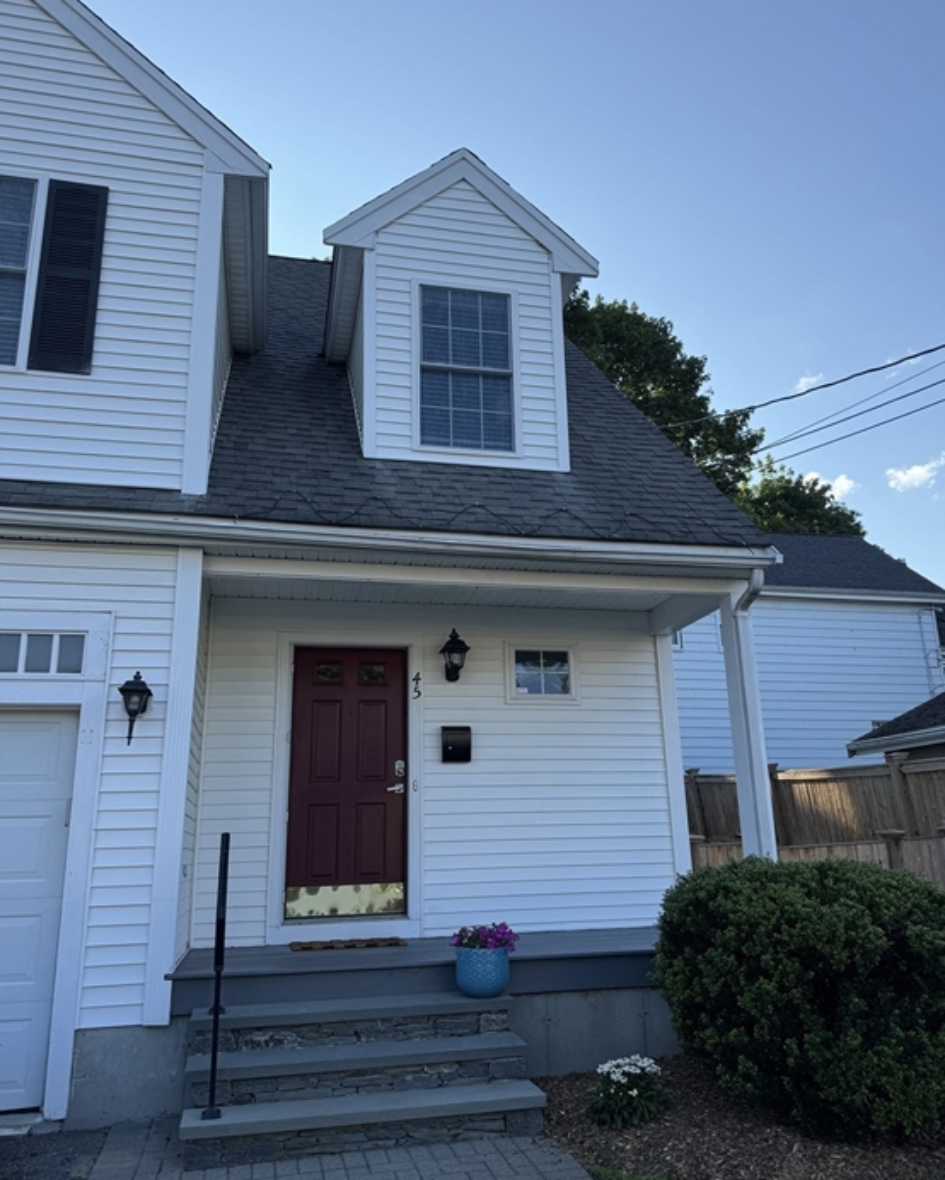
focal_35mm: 26
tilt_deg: +15.1
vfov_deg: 66.0
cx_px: 481
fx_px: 909
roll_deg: +2.8
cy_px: 588
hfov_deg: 54.9
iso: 80
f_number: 1.78
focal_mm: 6.76
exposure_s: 1/2174
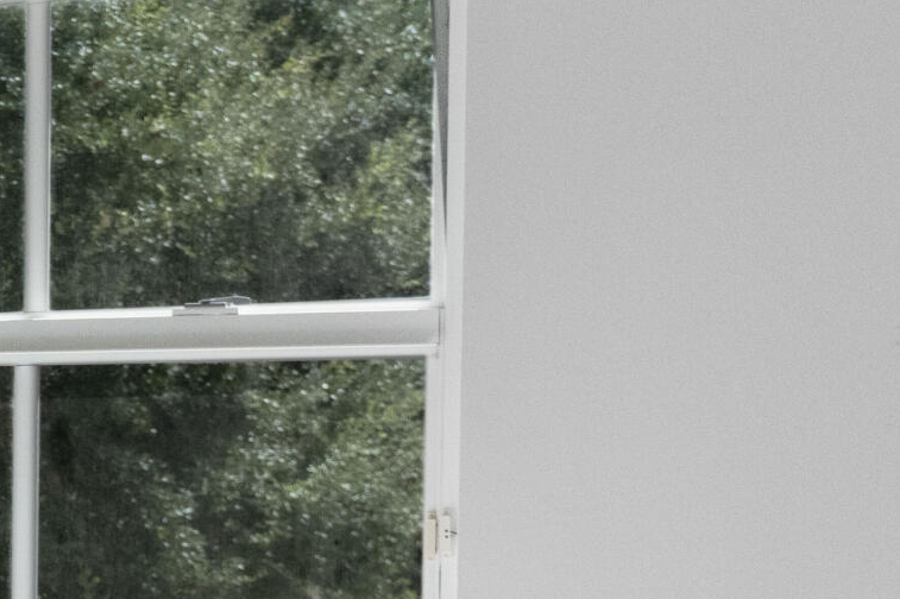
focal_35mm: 111
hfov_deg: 15.7
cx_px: -725
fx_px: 2774
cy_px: 615
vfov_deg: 12.2
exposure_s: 1/640
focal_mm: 28
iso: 3200
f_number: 9
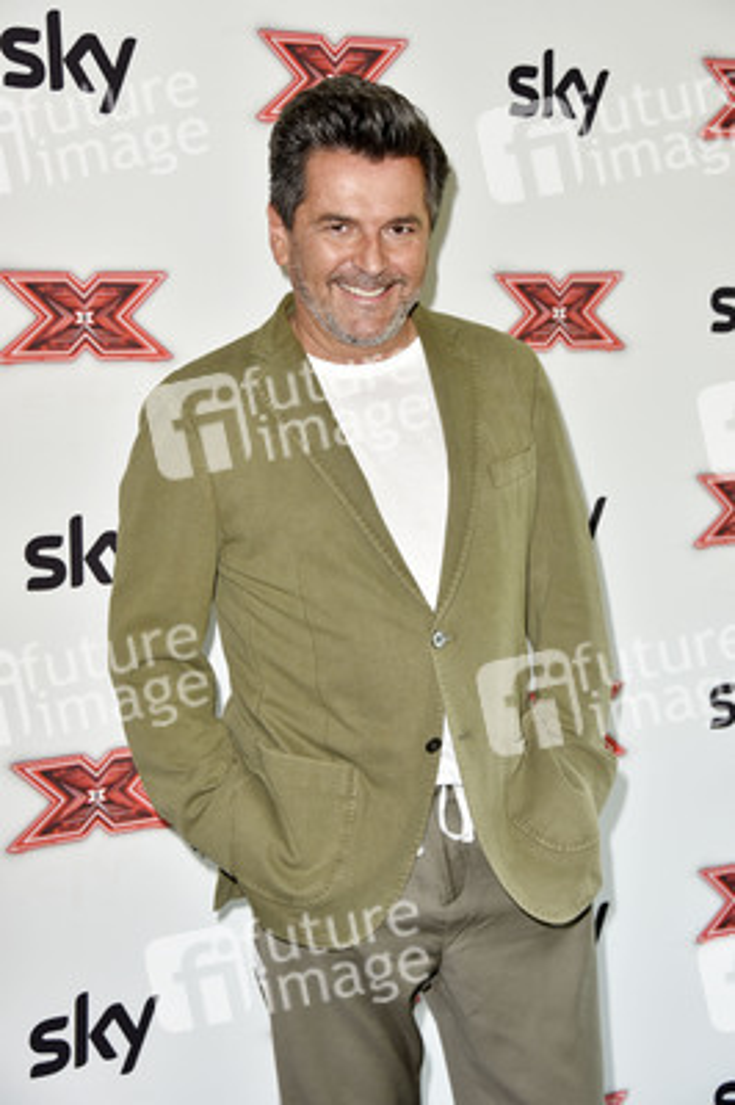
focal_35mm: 78
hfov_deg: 17.5
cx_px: 368
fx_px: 2393
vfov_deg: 26.0
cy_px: 552
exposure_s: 1/160
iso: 640
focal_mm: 78
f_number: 5.6
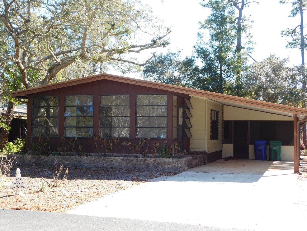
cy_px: 116
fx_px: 452
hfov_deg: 37.5
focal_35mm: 51
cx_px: 154
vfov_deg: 28.6
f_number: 3.8
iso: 125
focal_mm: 9
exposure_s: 1/200
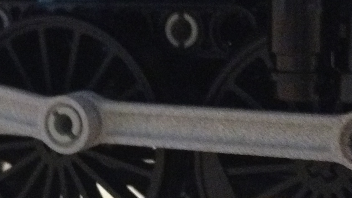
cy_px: 181
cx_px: 46
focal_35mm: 148
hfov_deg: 14.4
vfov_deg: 8.2
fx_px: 1381
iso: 500
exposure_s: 1/15
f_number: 2.4
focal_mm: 4.28
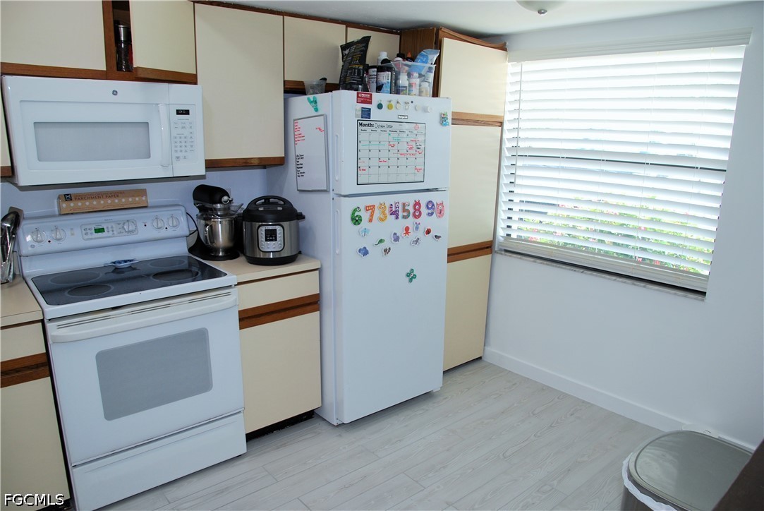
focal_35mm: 24
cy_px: 256
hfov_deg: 73.7
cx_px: 382
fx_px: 510
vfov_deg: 53.2
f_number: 4.5
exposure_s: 1/80
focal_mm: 16
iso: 200
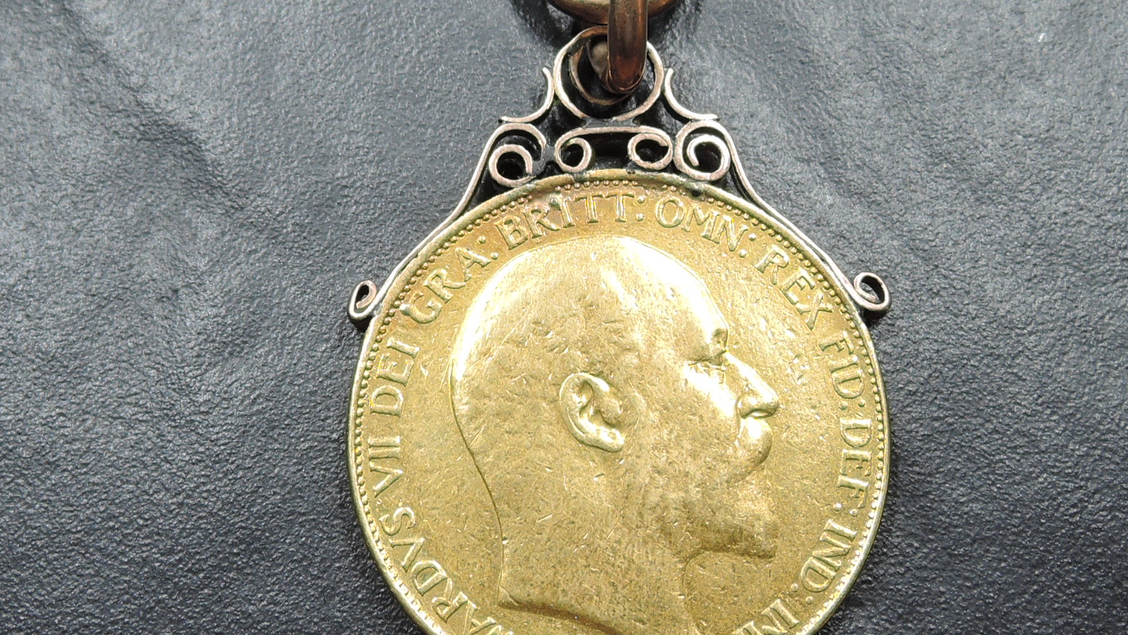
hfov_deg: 69.8
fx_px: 808
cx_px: 563
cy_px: 307
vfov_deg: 42.9
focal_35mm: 27
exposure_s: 1/50
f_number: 2.8
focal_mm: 5.1
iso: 80
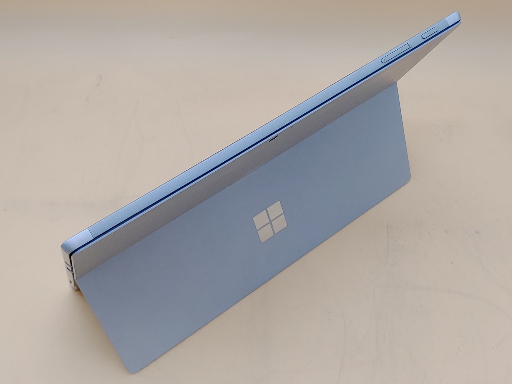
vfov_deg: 35.1
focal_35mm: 41
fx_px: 606
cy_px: 192
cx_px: 256
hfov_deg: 45.8
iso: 50
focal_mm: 4.36
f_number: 1.8
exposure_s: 1/126
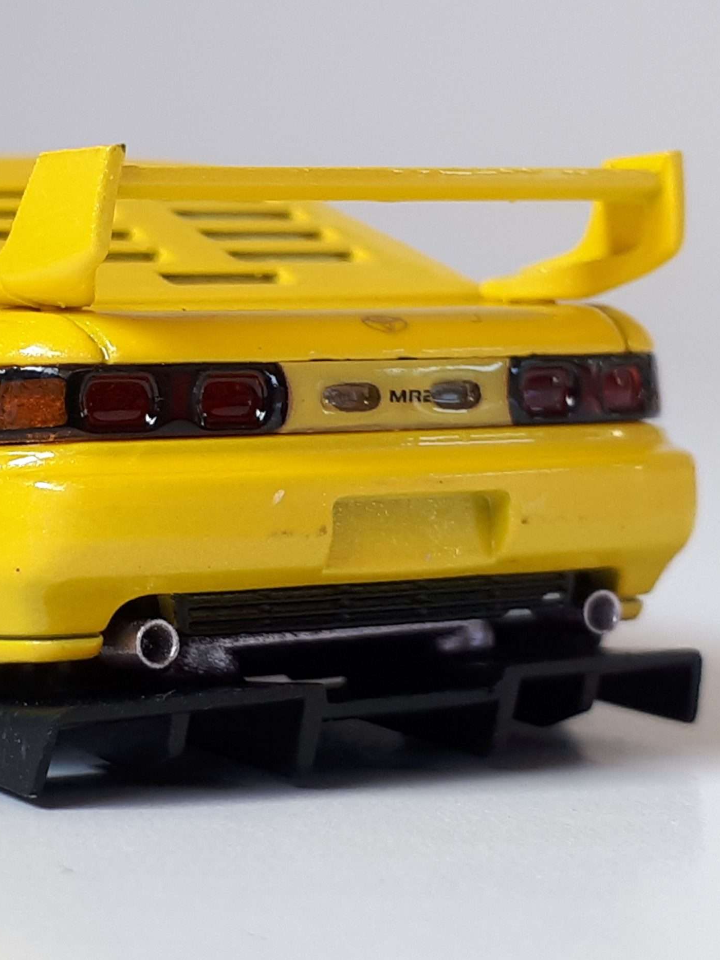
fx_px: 1026
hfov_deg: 37.8
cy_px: 484
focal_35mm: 37
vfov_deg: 50.1
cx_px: 191
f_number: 1.9
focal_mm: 3.6
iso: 40
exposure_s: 1/50
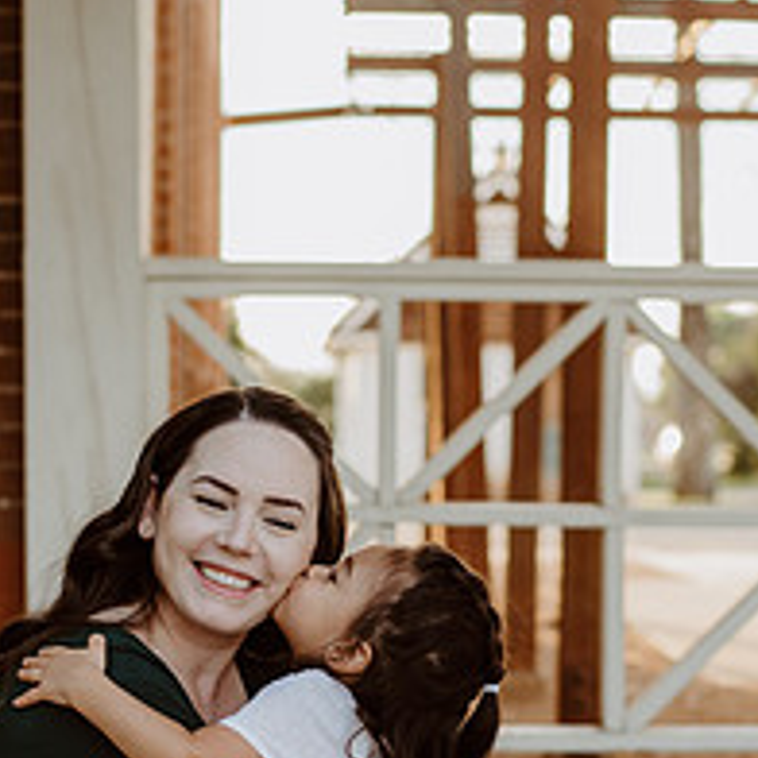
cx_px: 402
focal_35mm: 126
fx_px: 3122
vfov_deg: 13.8
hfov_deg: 13.8
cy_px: 609
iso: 200
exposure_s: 1/250
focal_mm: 50
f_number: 2.8
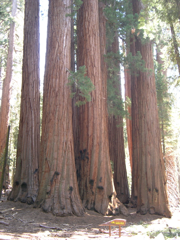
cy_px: 120
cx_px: 90
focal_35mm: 38
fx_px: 263
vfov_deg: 49.0
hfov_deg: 37.7
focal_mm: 8
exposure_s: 1/31.5
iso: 100
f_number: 2.8
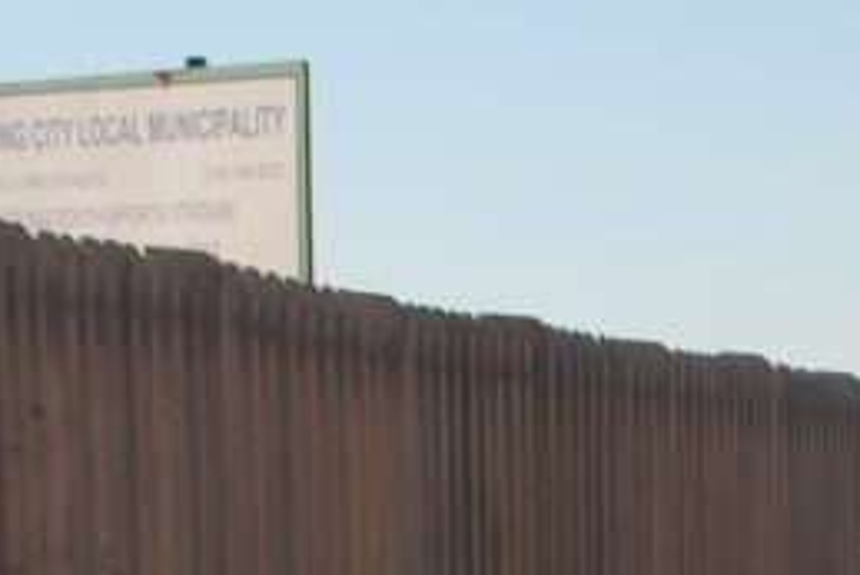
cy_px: 1369
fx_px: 5808
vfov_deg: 5.5
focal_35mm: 243
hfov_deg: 7.9
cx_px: 2034
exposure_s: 1/200
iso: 100
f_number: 7.1
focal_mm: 26
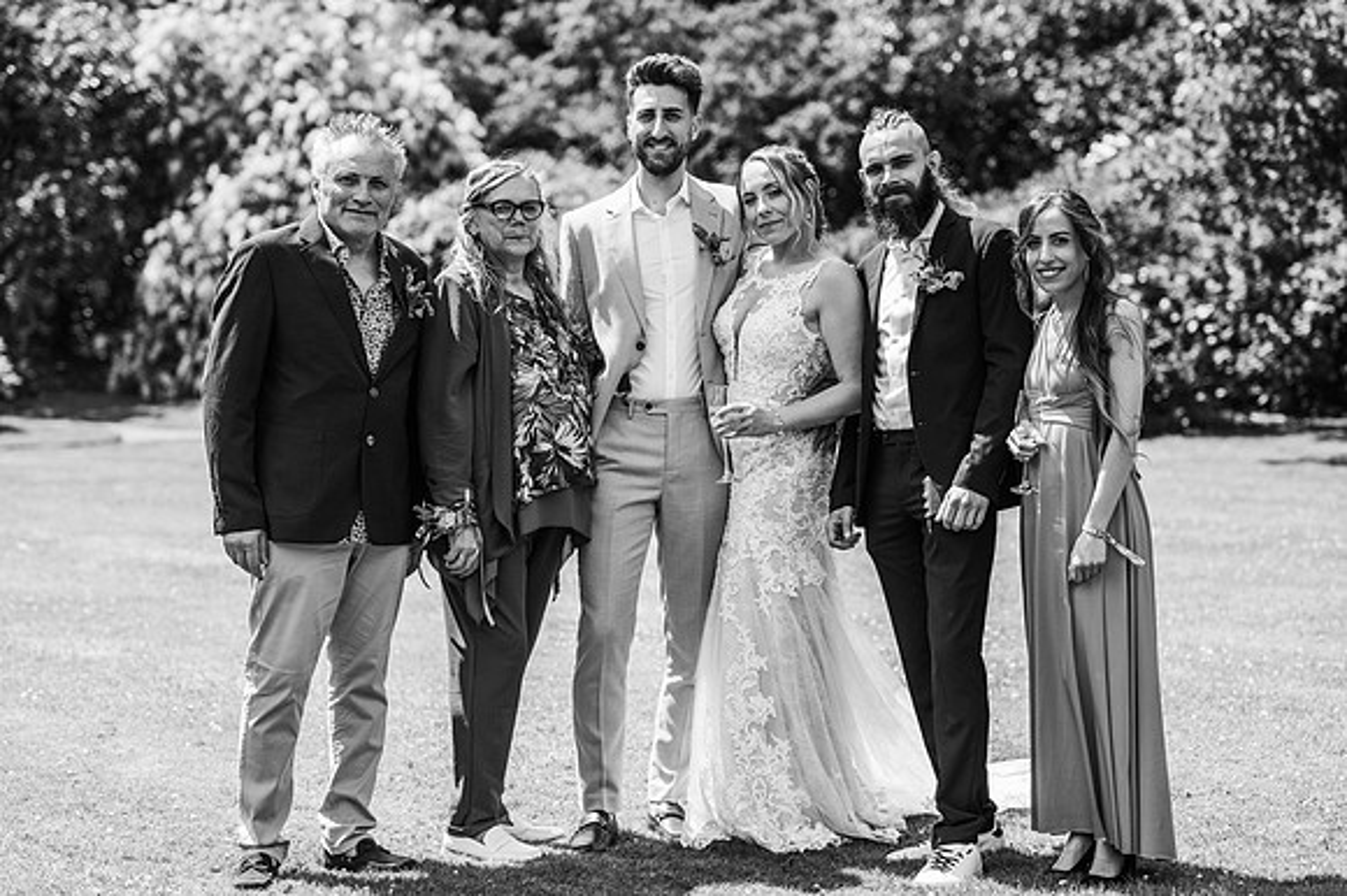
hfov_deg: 23.9
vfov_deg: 16.1
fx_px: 3178
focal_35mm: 85
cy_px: 448
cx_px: 674
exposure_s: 1/1250
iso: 100
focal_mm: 85
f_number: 3.2
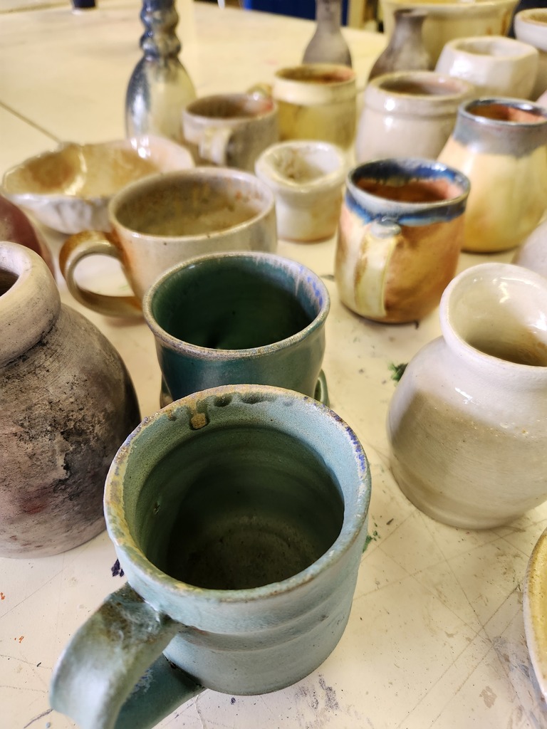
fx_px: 485
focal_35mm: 23
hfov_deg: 58.9
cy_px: 364
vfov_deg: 73.9
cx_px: 274
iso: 250
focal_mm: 5.4
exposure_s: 1/120
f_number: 1.8
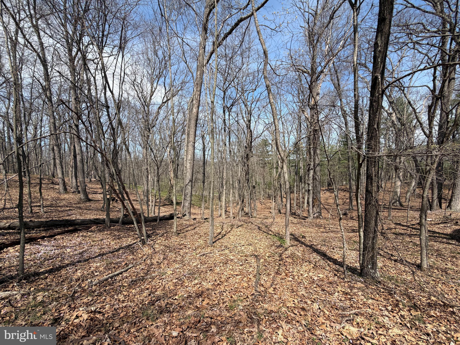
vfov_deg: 85.7
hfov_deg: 102.1
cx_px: 230
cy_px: 172
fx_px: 186
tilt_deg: -3.4
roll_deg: +0.2
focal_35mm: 14
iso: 32
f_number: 2.2
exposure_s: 1/770
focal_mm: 2.22
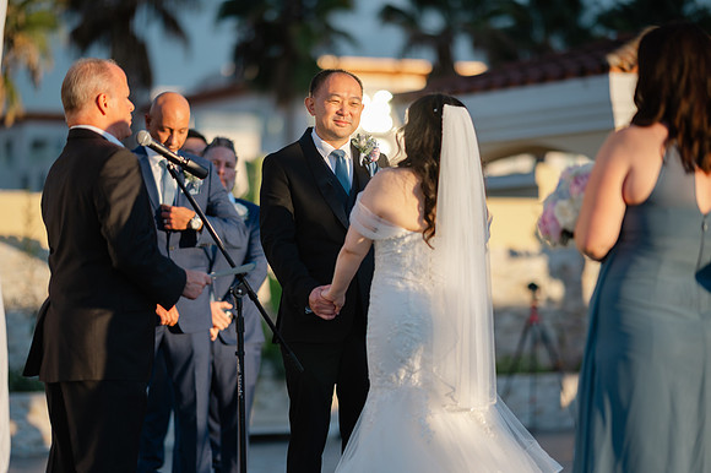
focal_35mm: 105
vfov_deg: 13.0
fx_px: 2072
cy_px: 236
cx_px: 356
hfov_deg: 19.5
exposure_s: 1/5000
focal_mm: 105
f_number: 1.4
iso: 100
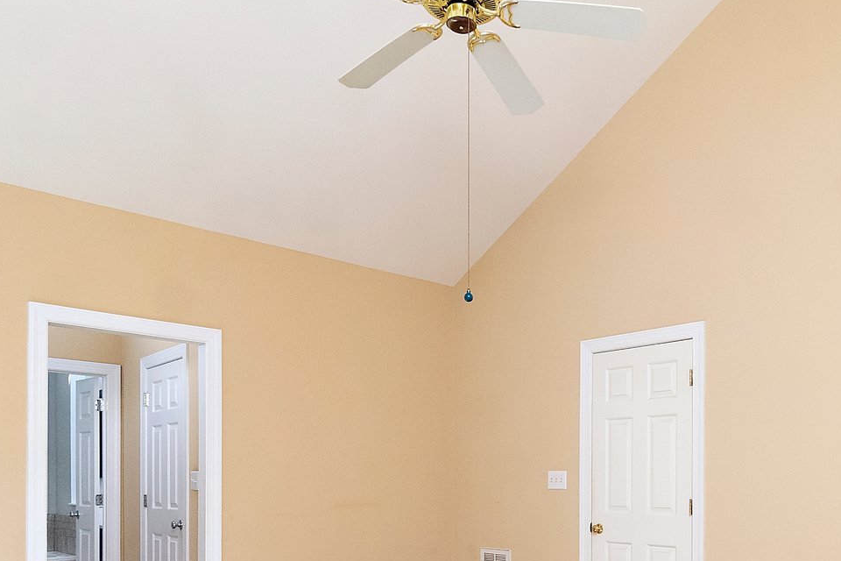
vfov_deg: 38.9
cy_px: 477
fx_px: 747
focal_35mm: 32
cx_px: 556
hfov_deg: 57.5
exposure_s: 1/80
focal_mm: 10
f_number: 6.3
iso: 400
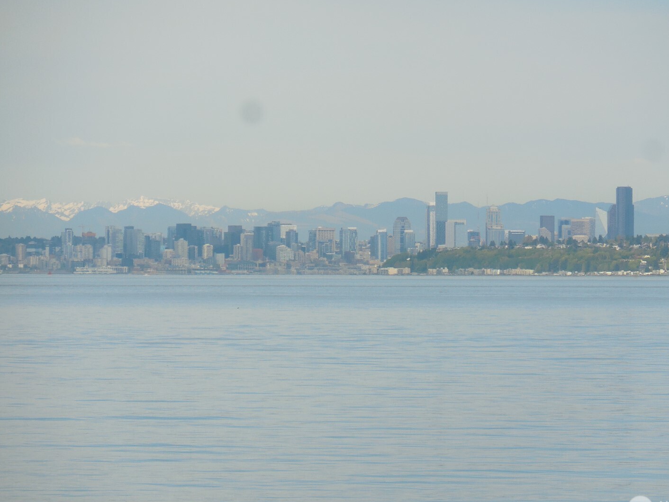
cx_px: 371
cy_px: 243
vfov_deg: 5.1
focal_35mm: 290
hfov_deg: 6.8
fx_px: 5605
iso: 125
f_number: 6
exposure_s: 1/500
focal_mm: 46.1
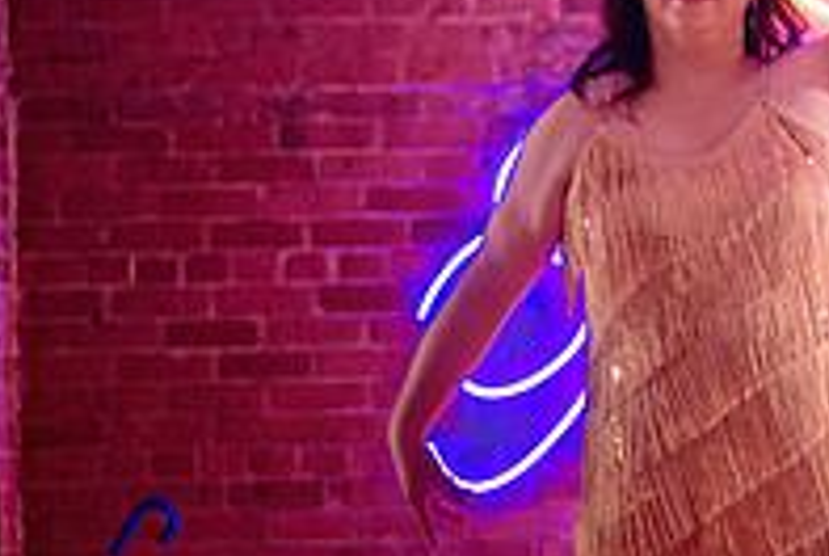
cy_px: 399
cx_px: 1111
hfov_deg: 15.9
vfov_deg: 11.3
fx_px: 2791
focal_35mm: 121
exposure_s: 1/250
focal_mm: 28
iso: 2500
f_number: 1.4
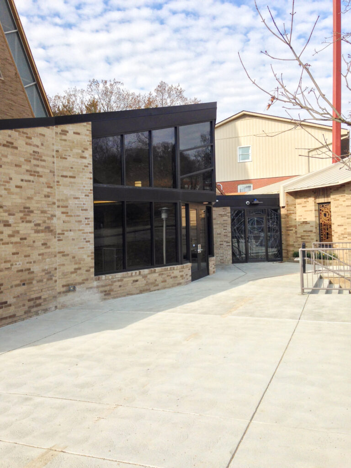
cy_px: 234
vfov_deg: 55.4
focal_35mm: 33
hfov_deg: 42.9
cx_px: 176
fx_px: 446
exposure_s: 1/1200
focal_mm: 4.12
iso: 50
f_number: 2.4
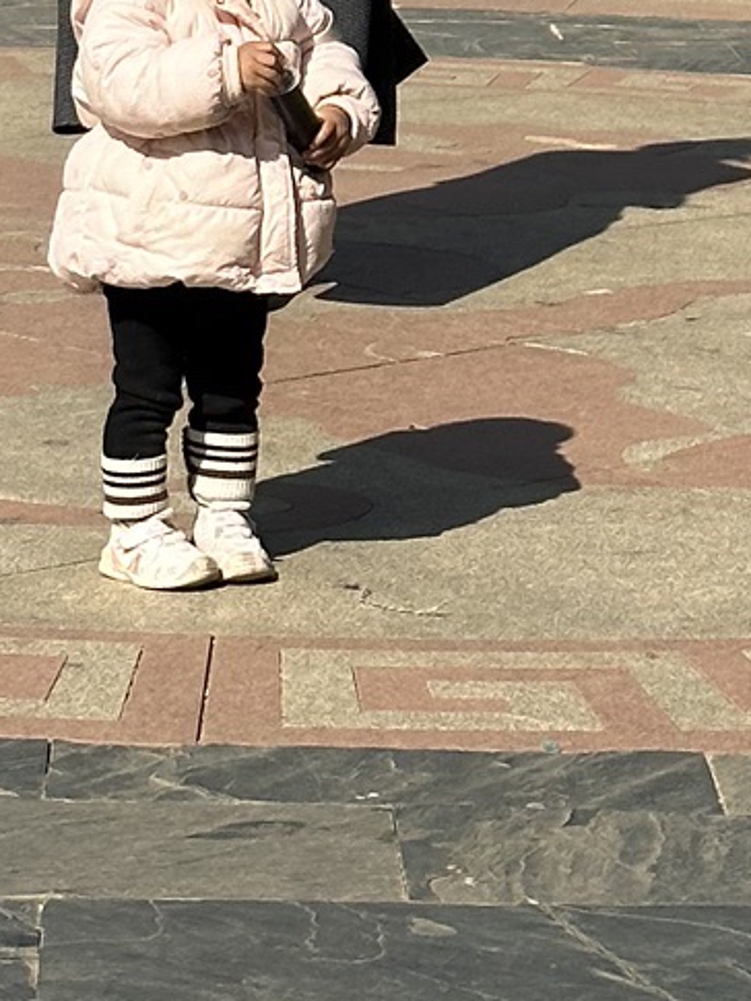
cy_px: -722
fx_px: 5725
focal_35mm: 198
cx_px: 367
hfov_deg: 7.5
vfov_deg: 9.6
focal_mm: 6.86
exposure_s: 1/4785
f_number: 1.78
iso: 64
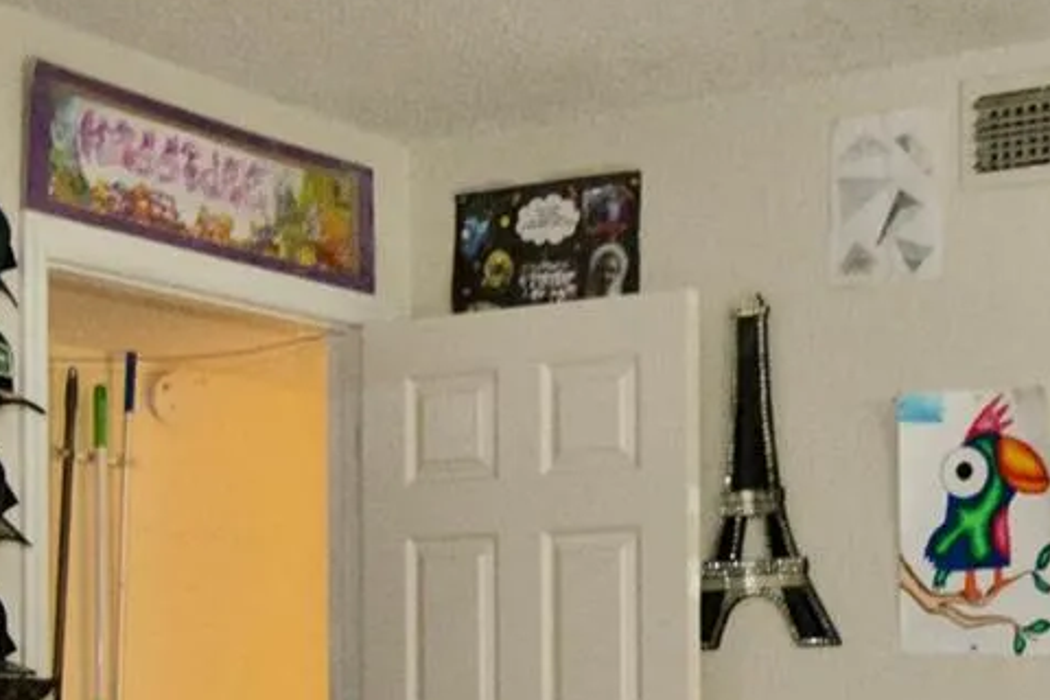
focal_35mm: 70
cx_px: 930
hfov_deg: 27.9
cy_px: 696
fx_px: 2042
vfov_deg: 18.9
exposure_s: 1/60
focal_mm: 14
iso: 3200
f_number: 4
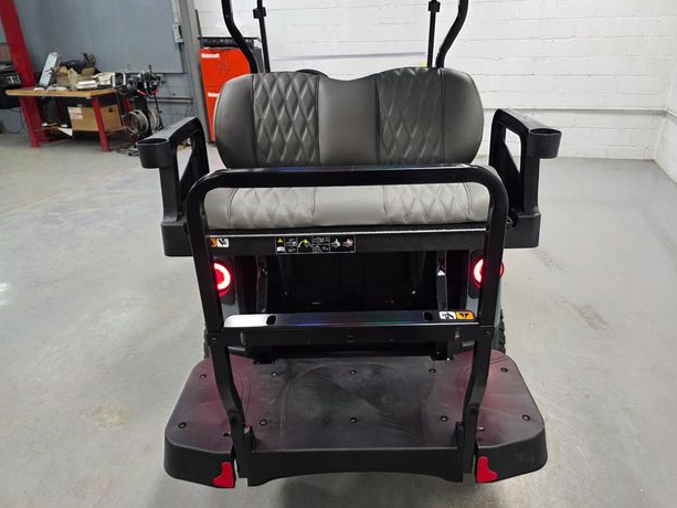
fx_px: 469
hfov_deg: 71.6
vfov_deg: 56.8
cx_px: 349
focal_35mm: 24
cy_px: 248
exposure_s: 1/120
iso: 160
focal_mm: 6.3
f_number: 1.7
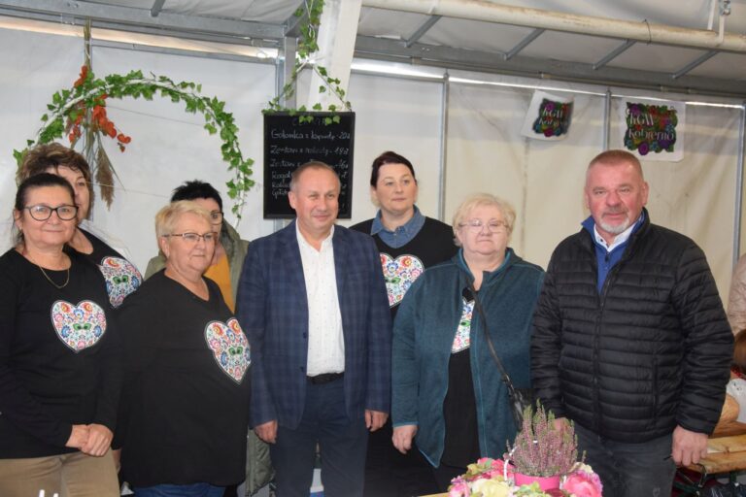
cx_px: 373
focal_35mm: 45
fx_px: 932
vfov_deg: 29.9
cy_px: 248
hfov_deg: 43.6
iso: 2200
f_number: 4.2
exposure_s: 1/60
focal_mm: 30
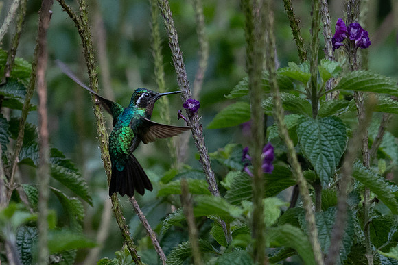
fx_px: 8435
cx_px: 103
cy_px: 188
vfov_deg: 1.8
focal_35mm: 763
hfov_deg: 2.7
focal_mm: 200
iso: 1250
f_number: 5.6
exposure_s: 1/2500
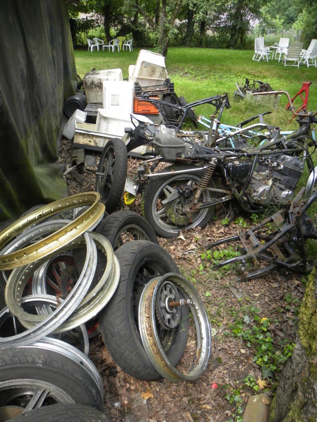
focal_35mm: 26
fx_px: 317
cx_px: 158
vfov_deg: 67.3
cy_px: 211
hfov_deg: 53.1
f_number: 3.2
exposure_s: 1/106
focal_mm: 4.6
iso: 64
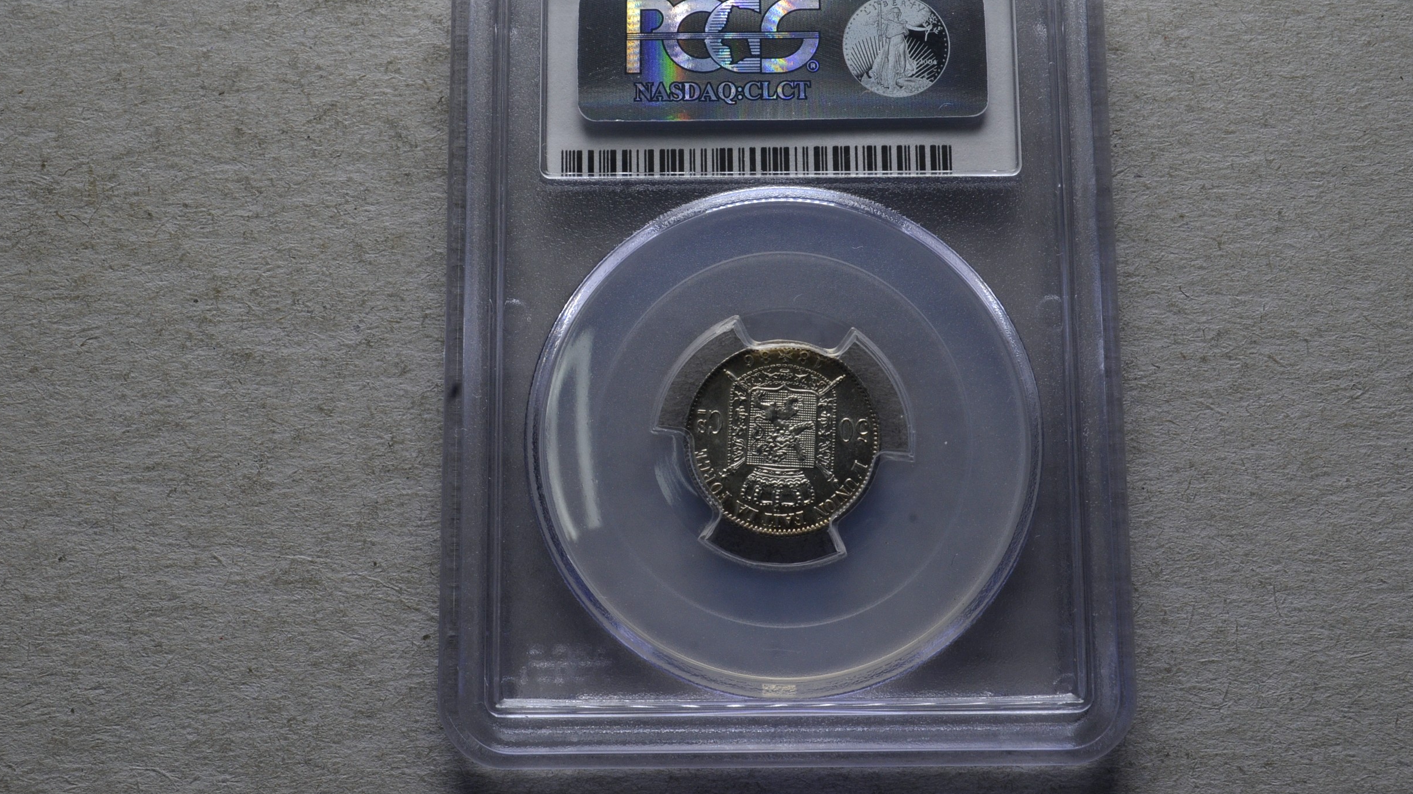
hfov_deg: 38.5
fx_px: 2023
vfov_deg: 22.2
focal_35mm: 54
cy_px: 331
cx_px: 709
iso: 400
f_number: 14
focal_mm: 34
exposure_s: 1/250
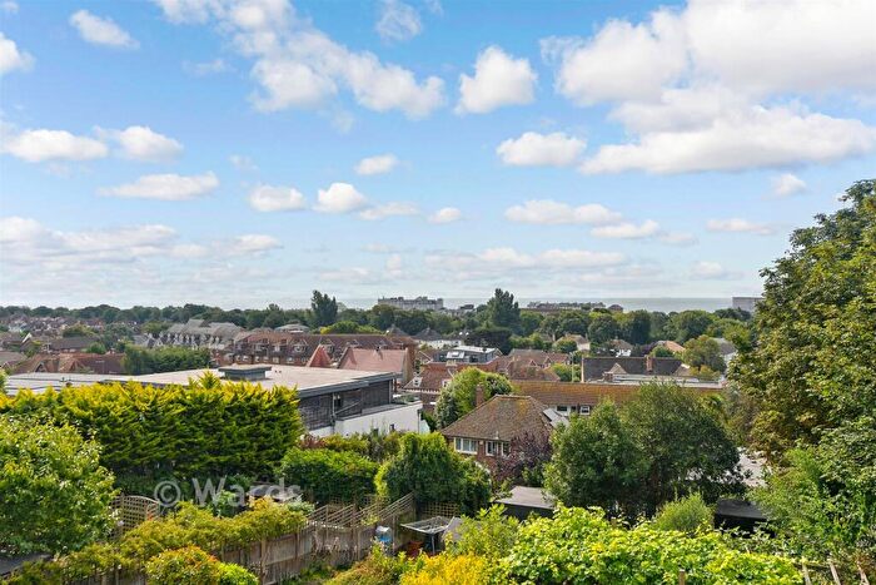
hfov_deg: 61.9
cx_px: 438
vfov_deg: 43.6
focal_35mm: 30
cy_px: 292
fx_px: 730
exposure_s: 1/500
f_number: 8
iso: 160
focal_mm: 20
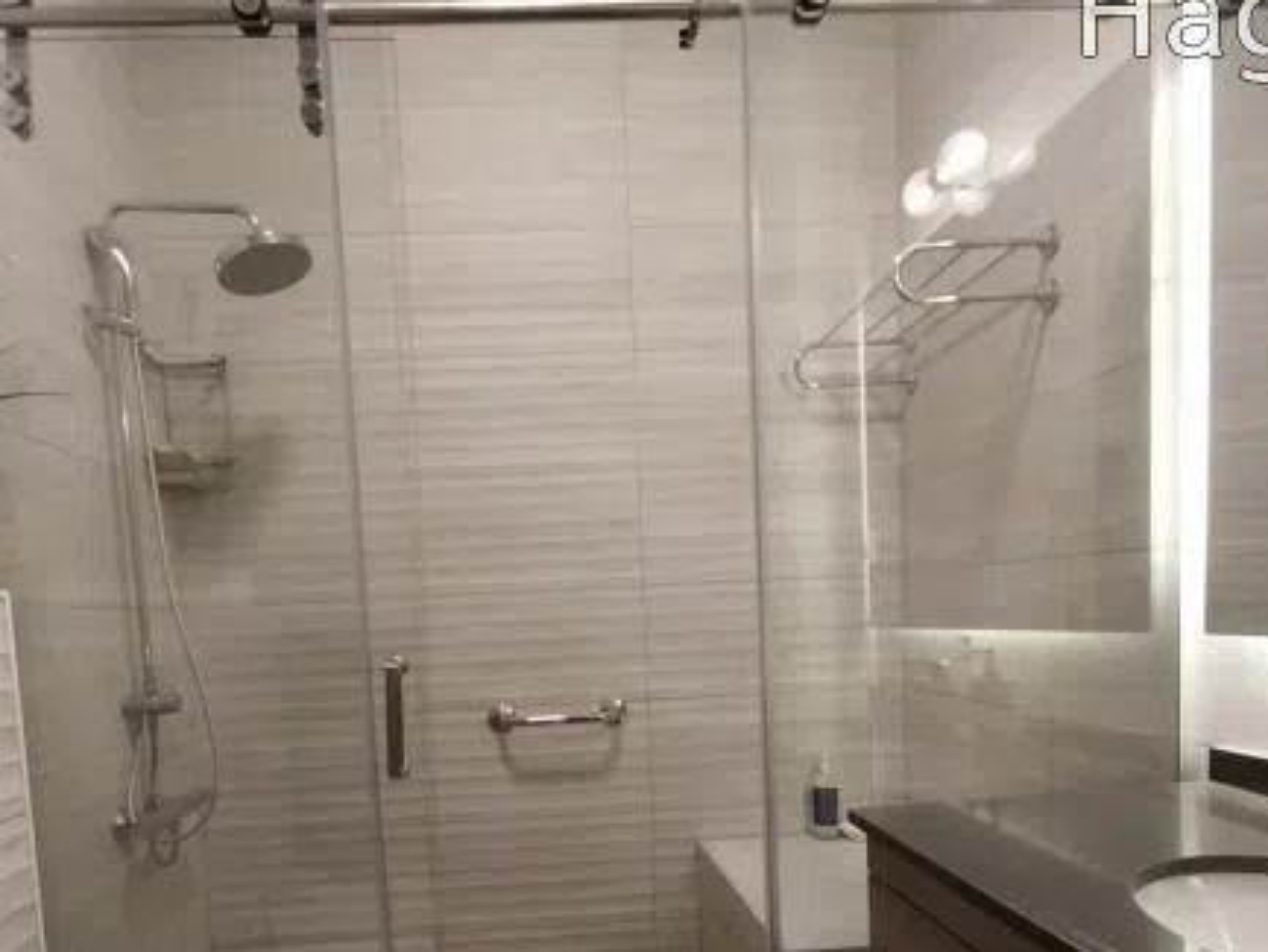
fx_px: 769
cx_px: 580
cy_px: 672
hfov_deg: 78.8
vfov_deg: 61.1
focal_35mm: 21
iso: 202
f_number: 2.2
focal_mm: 1.3
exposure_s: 1/50
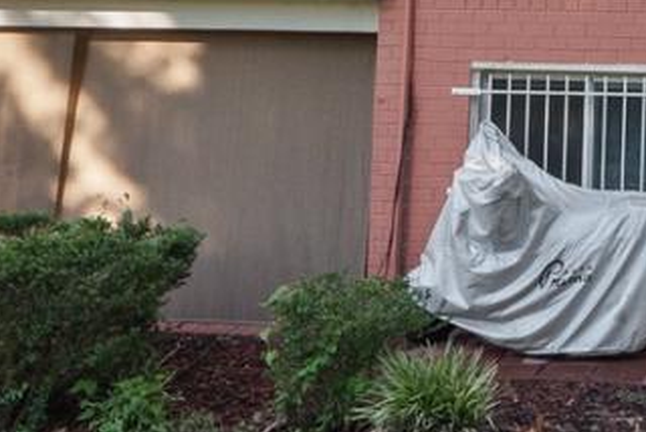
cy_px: -211
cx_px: 824
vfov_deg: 17.2
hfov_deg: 24.7
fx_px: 1293
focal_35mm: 72
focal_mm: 16
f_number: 8
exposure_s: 1/60
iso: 800
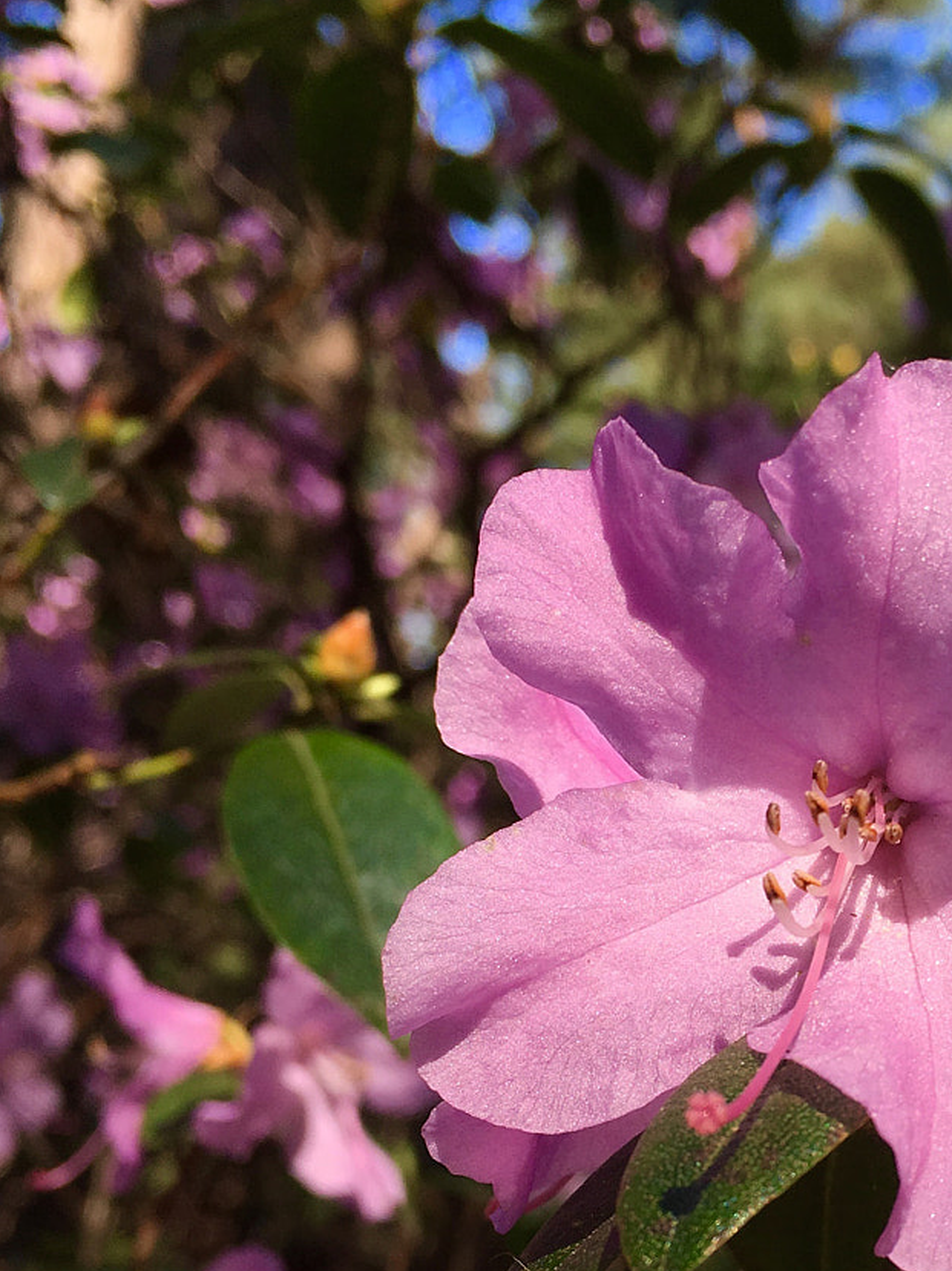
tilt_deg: +1.2
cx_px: 855
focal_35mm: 56
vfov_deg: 34.0
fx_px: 2055
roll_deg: -3.8
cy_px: 862
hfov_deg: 25.3
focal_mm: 4.15
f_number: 2.2
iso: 25
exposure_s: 1/582
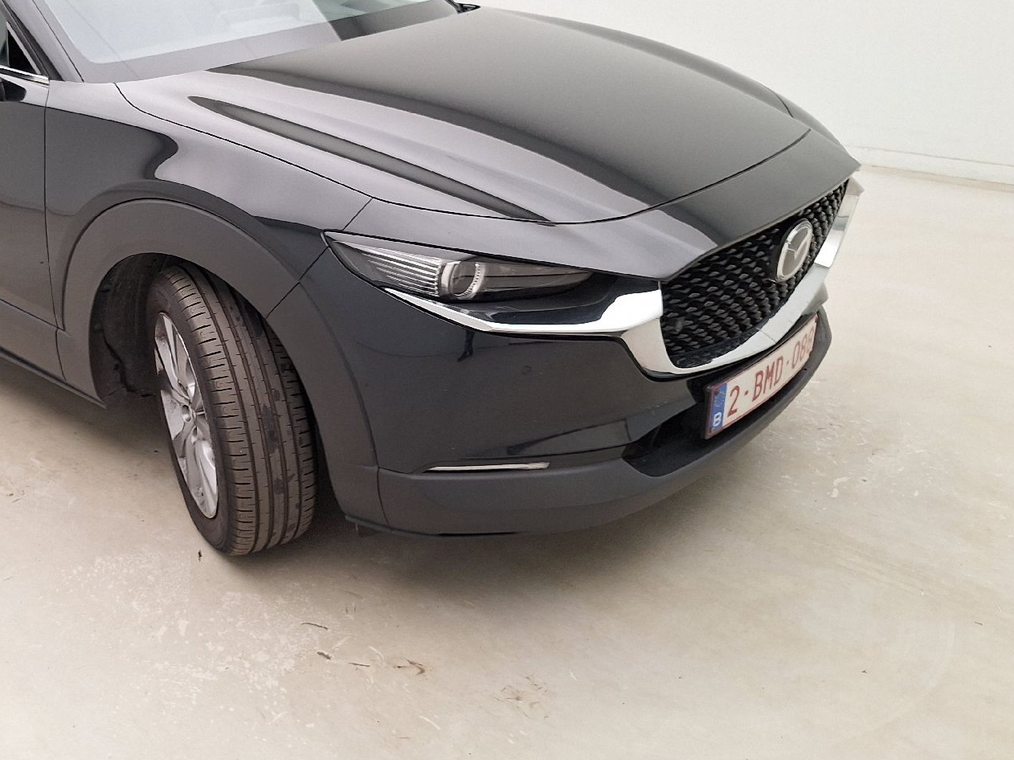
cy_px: 319
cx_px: 255
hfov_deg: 50.5
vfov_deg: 40.6
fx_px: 1025
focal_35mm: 35
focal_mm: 5.54
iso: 64
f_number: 1.8
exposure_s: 1/100
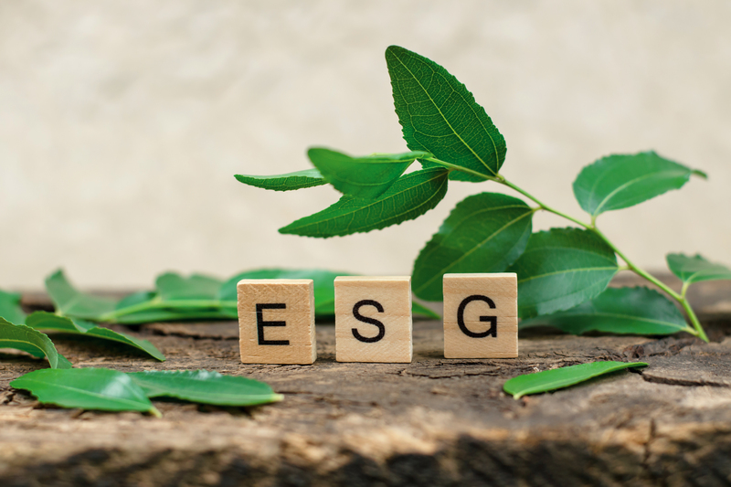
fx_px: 1523
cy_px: 244
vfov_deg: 18.2
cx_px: 366
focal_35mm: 75
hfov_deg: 27.0
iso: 320
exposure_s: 1/60
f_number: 3.5
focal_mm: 50
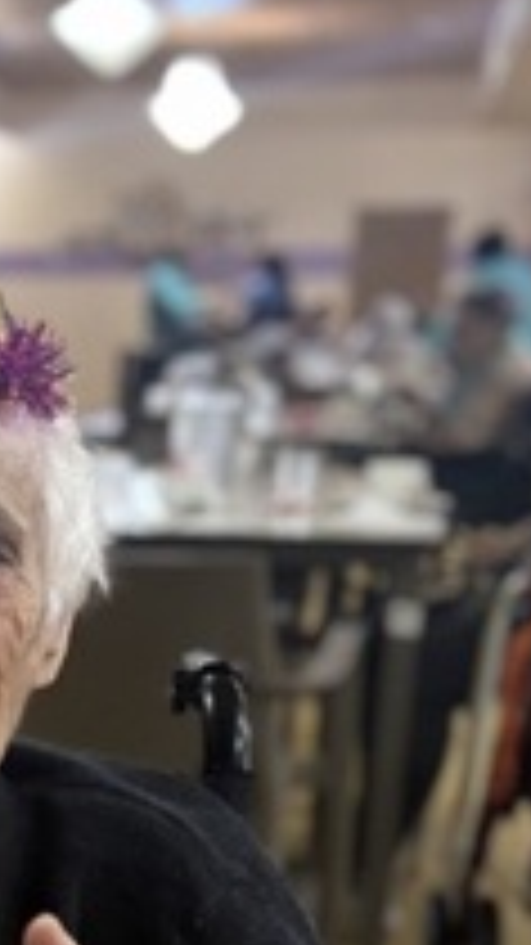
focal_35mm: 72
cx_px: -225
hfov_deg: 15.6
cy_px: 855
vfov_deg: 28.2
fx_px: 1804
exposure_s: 1/50
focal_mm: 5.96
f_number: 1.6
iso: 400
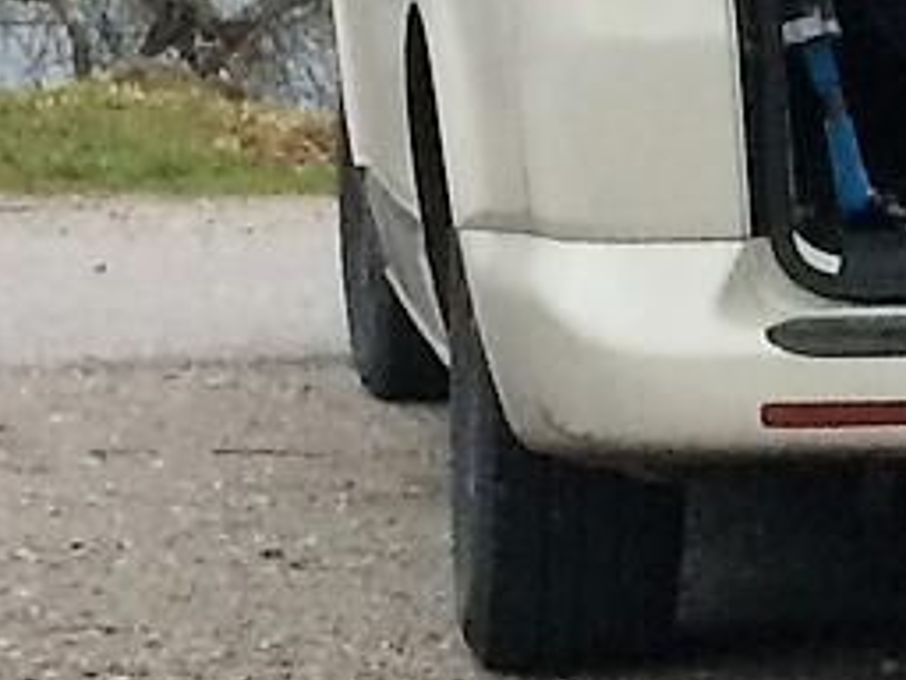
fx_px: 4842
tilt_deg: -5.6
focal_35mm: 185
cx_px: 2003
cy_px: 407
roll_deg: +1.9
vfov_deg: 8.0
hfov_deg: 9.7
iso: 80
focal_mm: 4.15
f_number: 2.2
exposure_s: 1/33
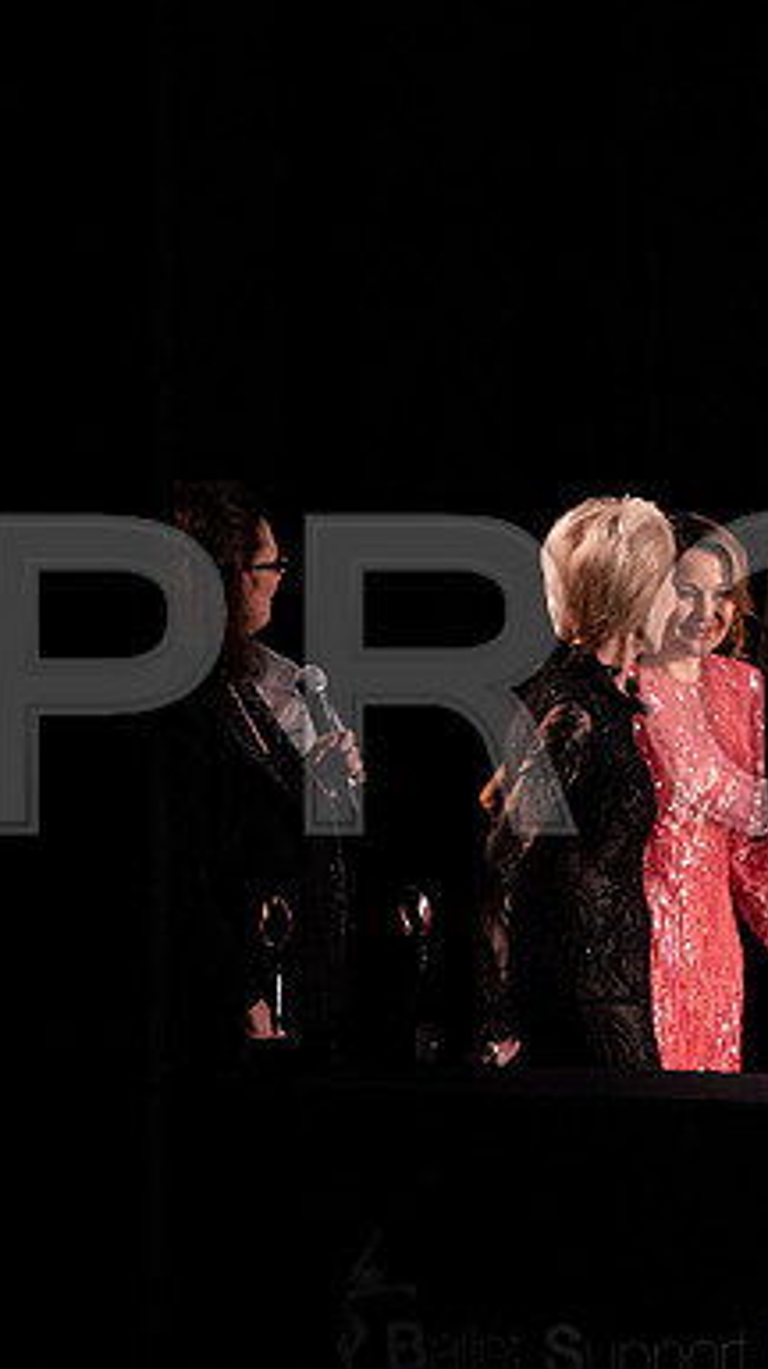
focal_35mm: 632
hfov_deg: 1.9
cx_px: 764
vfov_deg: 3.4
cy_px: 684
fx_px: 22926
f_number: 8
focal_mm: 400
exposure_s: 1/320
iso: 12800
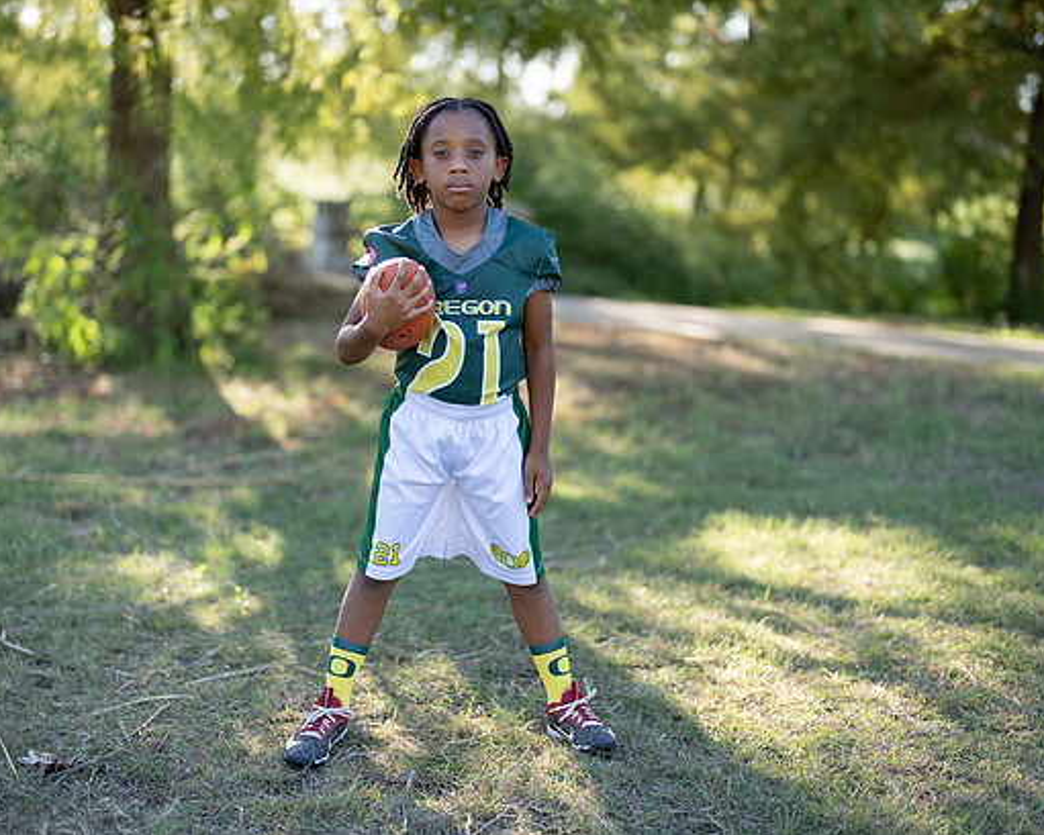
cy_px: 419
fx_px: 1762
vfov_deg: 26.7
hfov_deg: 33.0
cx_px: 484
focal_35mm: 57
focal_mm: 50
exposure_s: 1/1250
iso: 100
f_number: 1.2
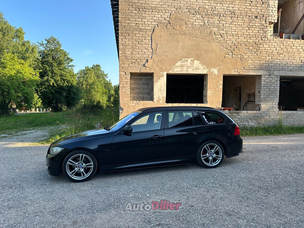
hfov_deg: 71.6
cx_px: 152
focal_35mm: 24
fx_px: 211
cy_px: 114
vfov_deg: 56.8
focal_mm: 6.86
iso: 80
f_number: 1.78
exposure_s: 1/857
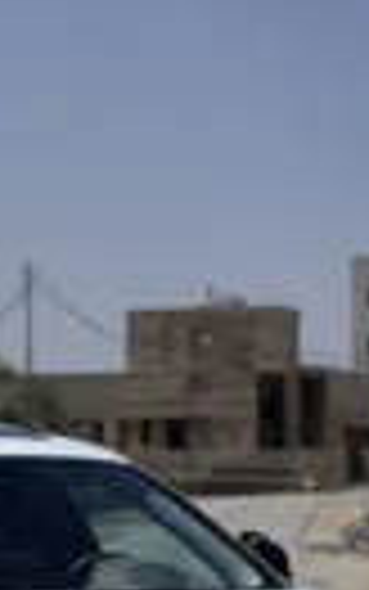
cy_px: 311
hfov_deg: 8.4
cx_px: 22
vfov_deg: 13.5
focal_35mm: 155
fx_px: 2491
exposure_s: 1/15385
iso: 80
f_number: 1.78
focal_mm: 6.76
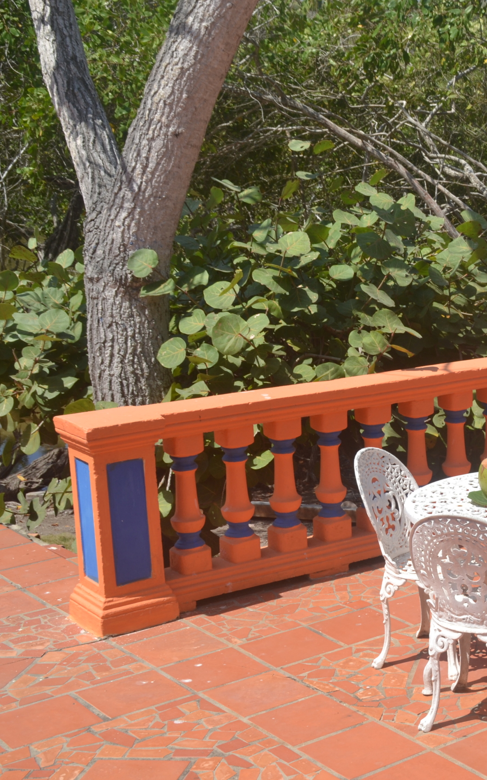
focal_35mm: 65
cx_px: 570
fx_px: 1380
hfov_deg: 19.0
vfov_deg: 31.5
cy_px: 391
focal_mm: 28
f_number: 13
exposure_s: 1/160
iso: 100
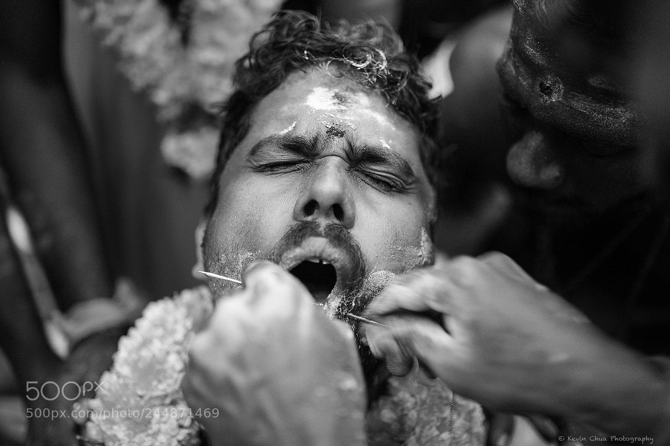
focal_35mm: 35
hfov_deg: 54.5
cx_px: 335
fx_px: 651
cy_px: 223
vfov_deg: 37.8
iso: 800
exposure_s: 1/40
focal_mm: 35
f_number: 1.4
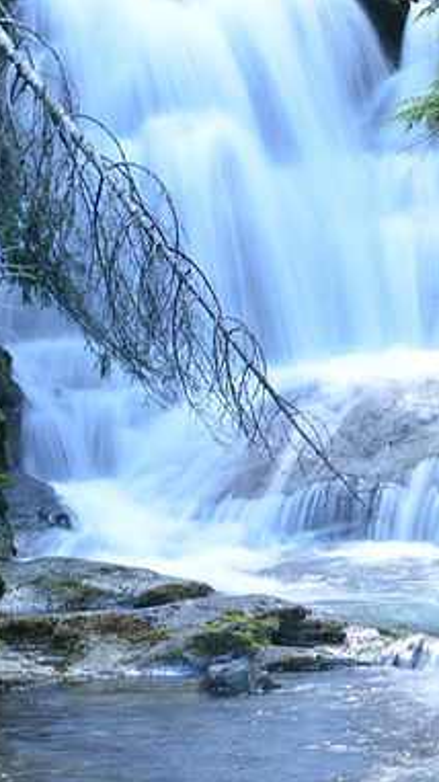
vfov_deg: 12.9
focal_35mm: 167
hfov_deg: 7.2
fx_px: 3460
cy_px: 392
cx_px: 515
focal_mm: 70
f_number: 18
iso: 800
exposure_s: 1/3
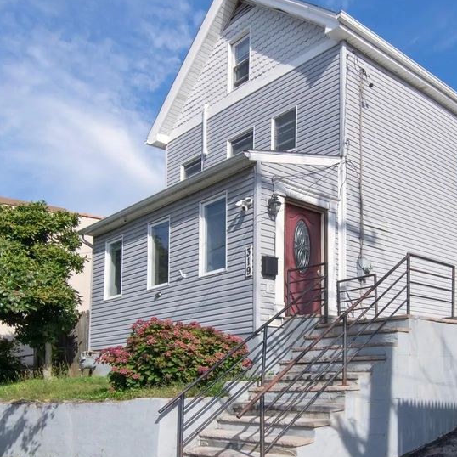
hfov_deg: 48.0
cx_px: 283
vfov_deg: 48.4
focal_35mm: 34
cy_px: 240
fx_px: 508
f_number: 14
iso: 400
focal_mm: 14
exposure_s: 1/320
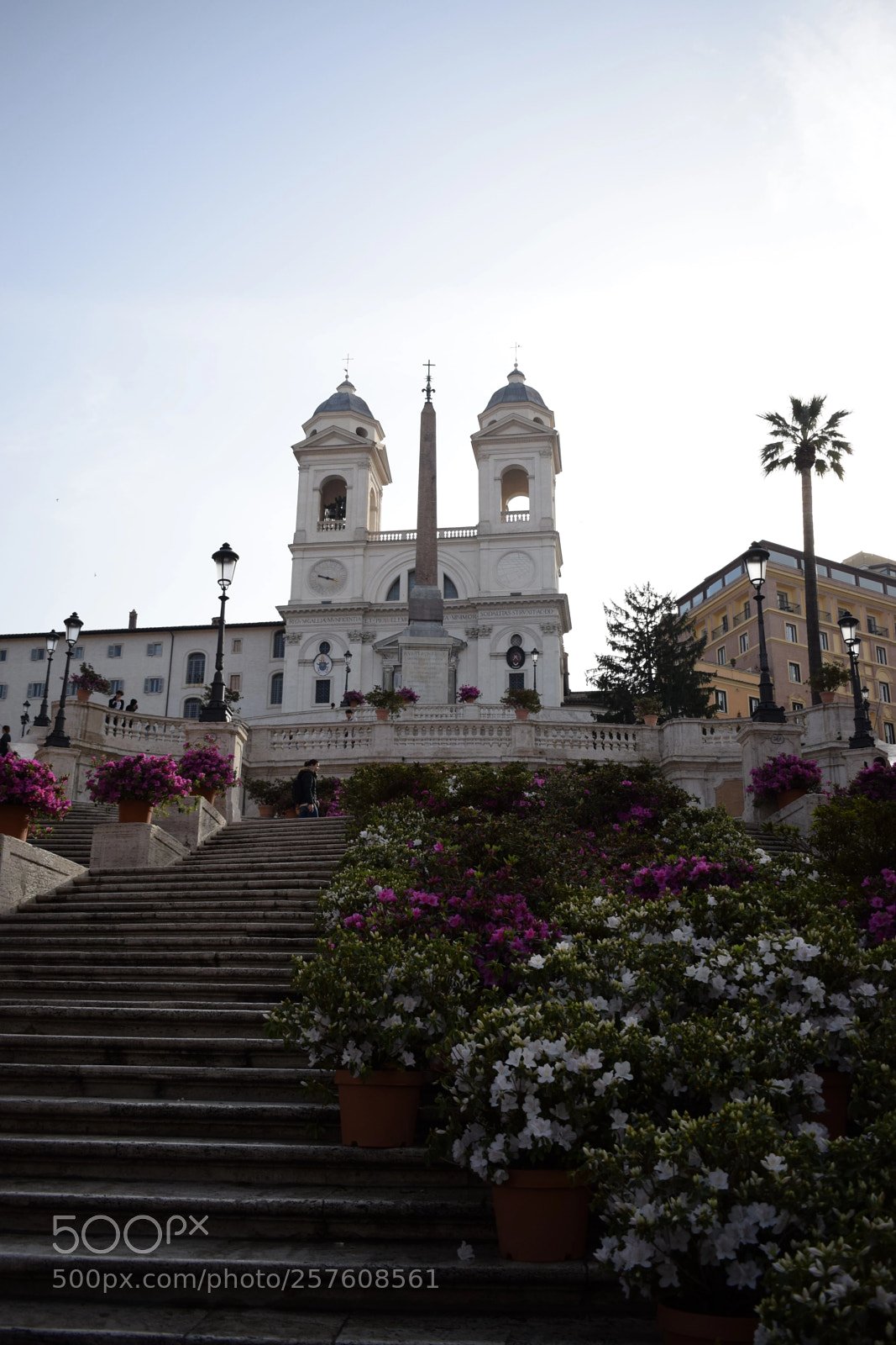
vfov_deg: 57.2
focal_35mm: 33
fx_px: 1232
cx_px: 448
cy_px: 672
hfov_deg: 40.0
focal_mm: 22
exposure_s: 1/3200
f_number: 4.5
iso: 500
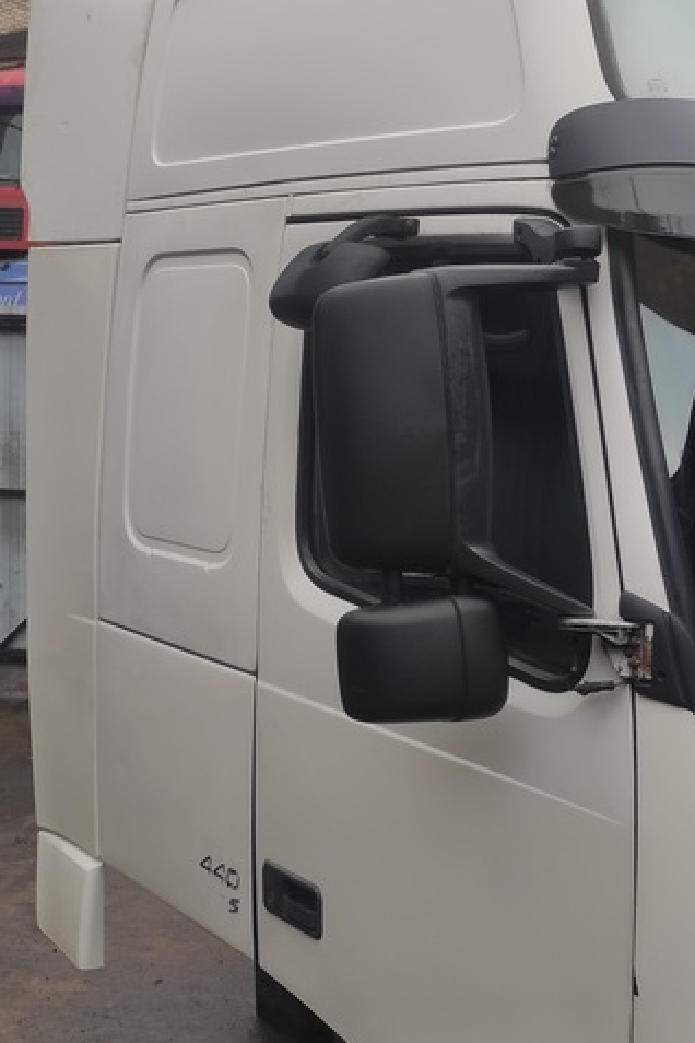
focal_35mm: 49
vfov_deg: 40.3
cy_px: 509
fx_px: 1419
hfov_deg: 26.1
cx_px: 698
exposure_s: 1/103
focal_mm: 5.43
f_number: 1.89
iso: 100
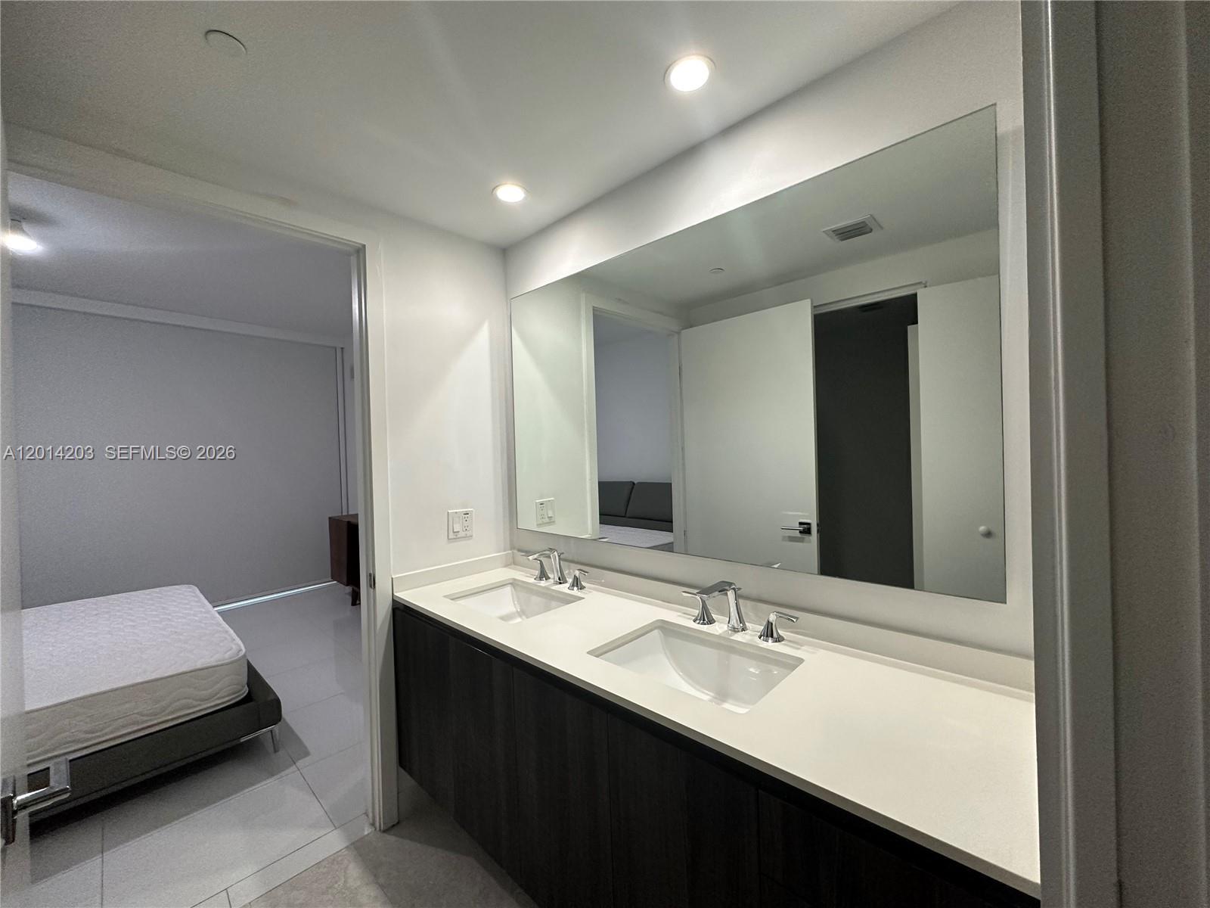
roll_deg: +1.2
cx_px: 605
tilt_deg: -0.2
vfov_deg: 85.7
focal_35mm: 14
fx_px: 489
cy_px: 454
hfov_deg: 102.1
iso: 250
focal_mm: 2.22
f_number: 2.2
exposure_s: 1/120
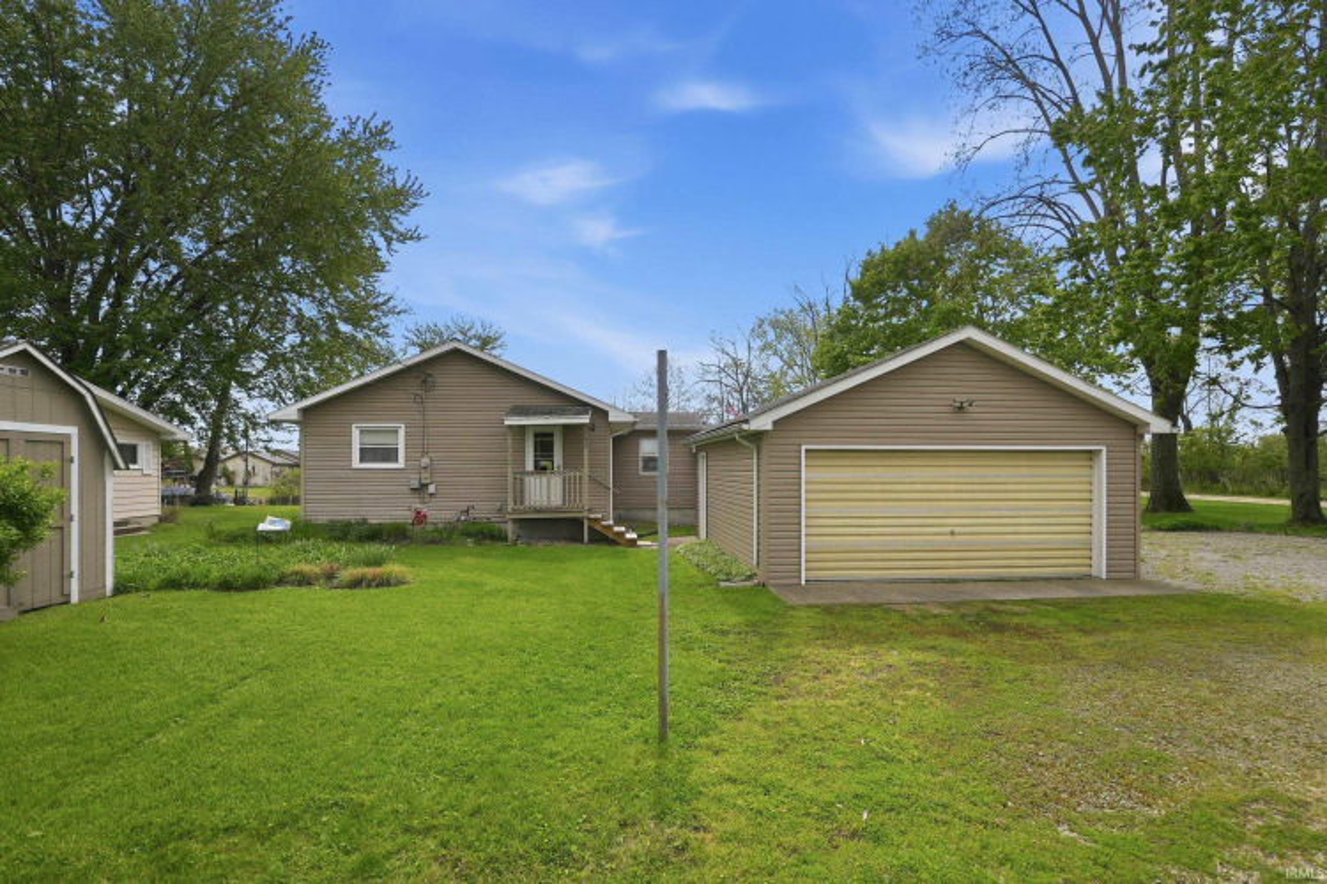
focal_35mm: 18
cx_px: 664
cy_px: 442
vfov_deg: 67.4
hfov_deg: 90.0
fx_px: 663
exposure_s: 1/1250
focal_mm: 12
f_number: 4
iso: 100
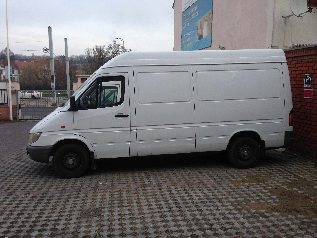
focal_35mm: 33
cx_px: 158
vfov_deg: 42.9
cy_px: 119
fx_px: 302
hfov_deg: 55.4
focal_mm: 4.12
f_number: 2.4
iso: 50
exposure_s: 1/174
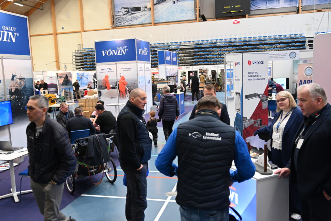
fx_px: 303
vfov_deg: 40.0
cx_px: 166
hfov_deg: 57.2
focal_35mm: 33
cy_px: 110
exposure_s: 1/125
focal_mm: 33
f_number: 4
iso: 2800
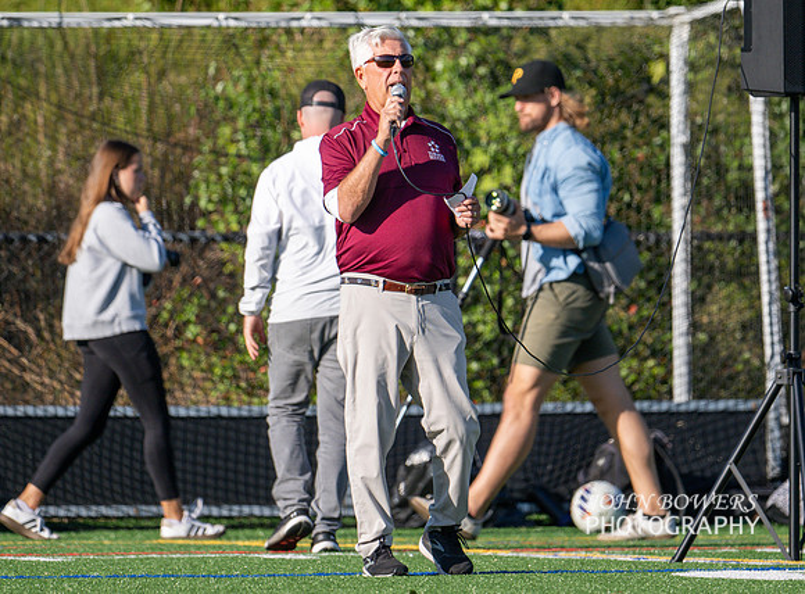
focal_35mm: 698
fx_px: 16132
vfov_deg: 2.1
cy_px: 183
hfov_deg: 2.9
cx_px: 411
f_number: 4.5
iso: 250
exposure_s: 1/2500
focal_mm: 400
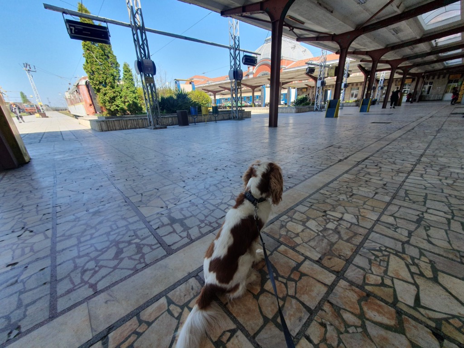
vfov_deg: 89.9
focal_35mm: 13
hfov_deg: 106.2
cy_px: 174
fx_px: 174
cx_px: 232
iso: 50
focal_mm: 1.8
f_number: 2.2
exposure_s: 1/394
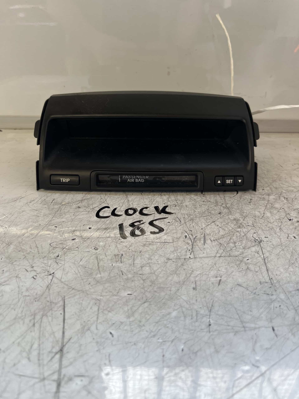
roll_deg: +0.0
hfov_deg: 53.1
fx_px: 299
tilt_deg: -28.0
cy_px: 200
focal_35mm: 26
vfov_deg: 67.3
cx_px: 150
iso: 64
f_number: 1.6
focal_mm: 5.1
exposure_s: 1/122
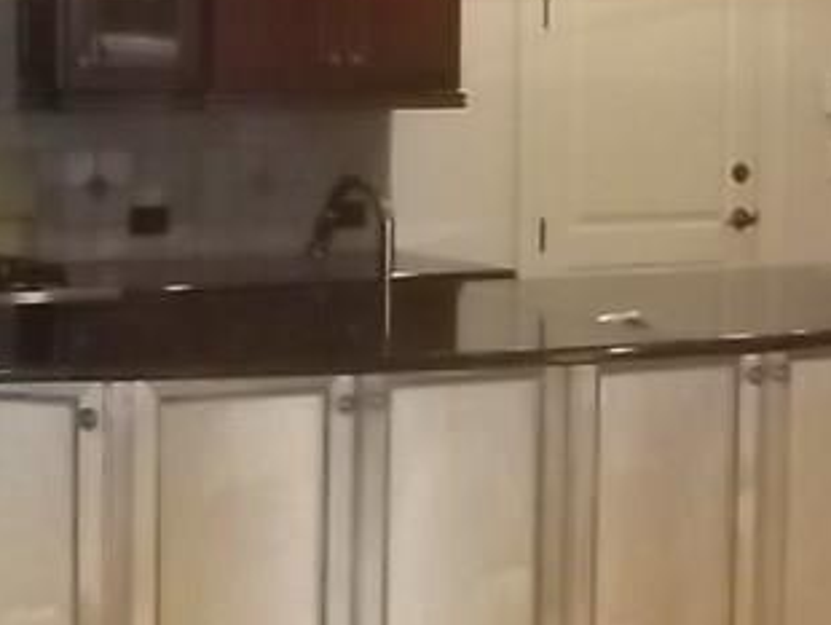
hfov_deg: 18.0
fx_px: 2619
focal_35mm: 109
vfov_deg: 13.5
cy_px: 89
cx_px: 375
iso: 400
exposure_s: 1/30
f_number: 3.3
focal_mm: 5.9
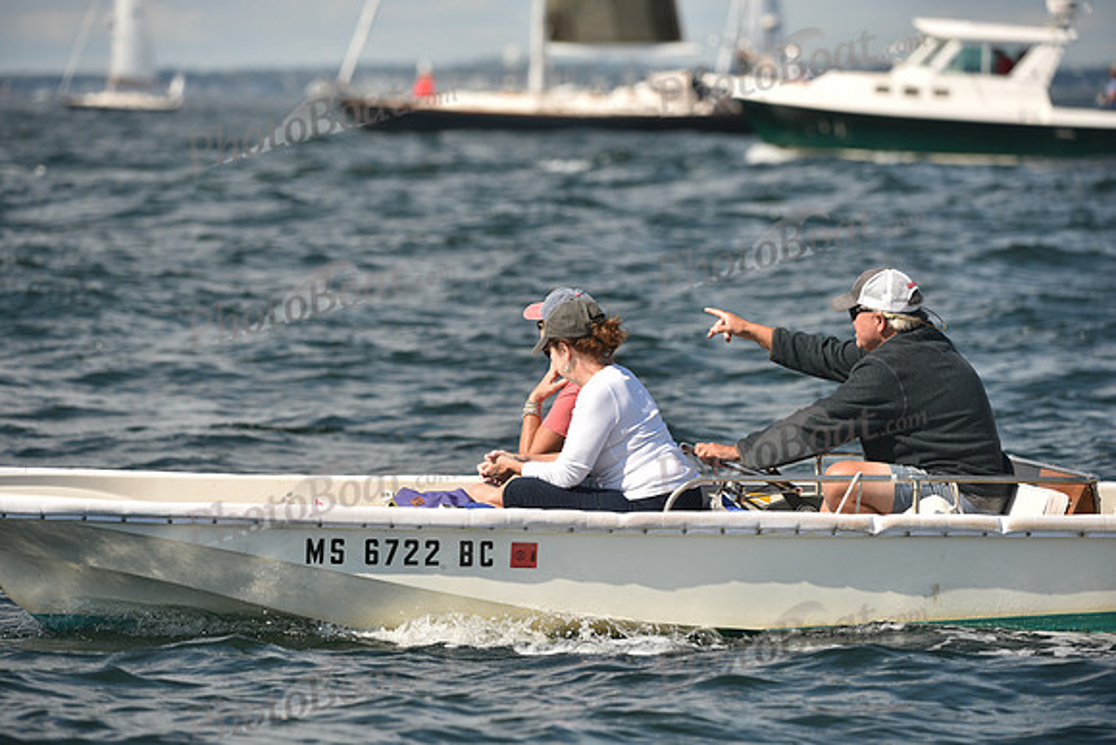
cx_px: 558
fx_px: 7751
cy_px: 372
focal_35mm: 250
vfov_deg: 5.5
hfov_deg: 8.2
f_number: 5
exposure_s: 1/2000
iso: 250
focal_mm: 250
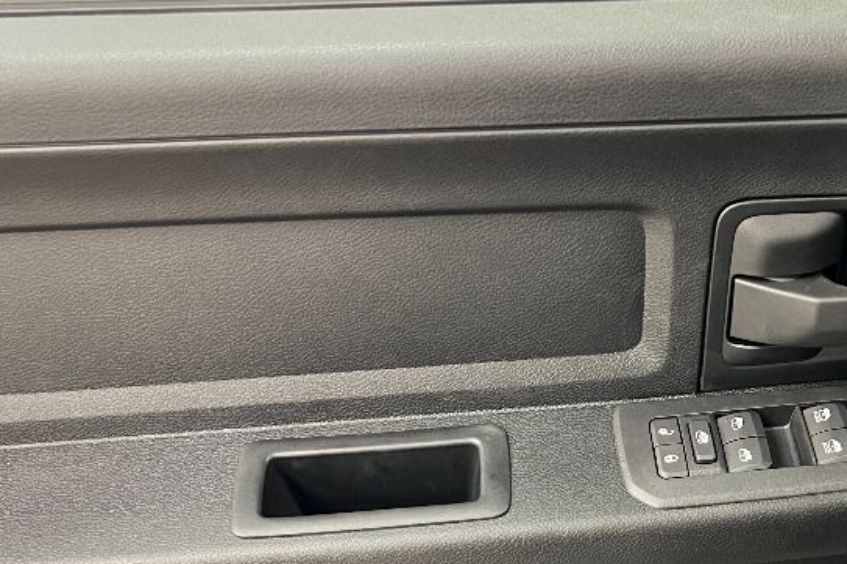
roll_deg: +3.3
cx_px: 613
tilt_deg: -42.1
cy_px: 474
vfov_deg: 25.9
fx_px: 1200
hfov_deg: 38.1
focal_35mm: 51
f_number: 1.5
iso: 500
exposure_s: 1/40
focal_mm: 5.7
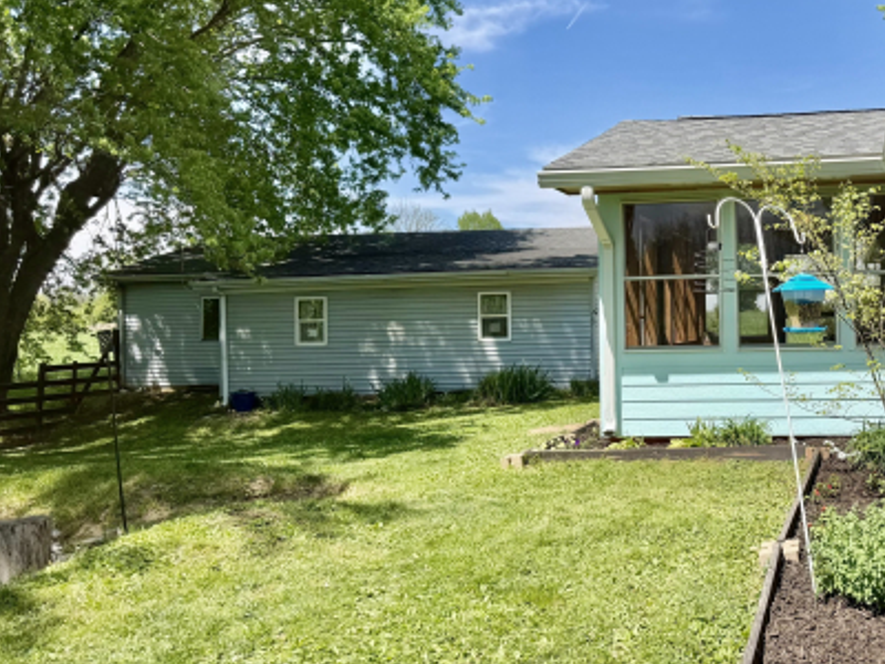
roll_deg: +2.1
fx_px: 1023
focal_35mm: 40
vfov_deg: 35.9
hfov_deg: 44.5
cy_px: 288
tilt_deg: -1.0
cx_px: 707
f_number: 1.78
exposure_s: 1/2703
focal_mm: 6.76
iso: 80
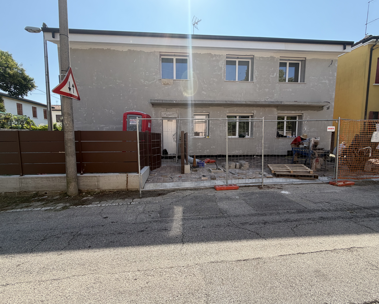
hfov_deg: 96.8
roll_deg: +0.1
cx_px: 191
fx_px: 168
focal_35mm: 15
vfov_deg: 84.0
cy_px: 154
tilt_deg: -5.7
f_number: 2.2
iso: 40
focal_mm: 2.22
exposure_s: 1/734
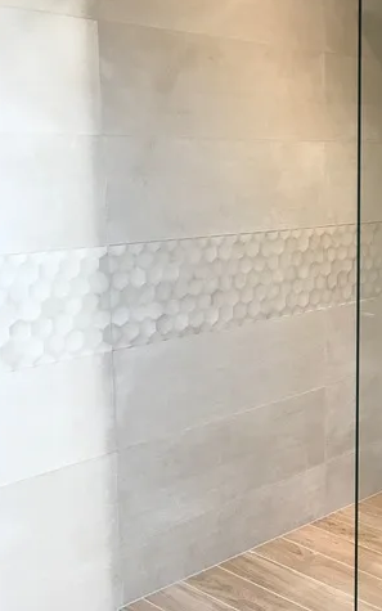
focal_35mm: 50
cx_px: 372
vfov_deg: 40.3
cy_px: 302
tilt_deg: -8.7
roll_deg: -0.5
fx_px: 833
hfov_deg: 24.8
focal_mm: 3.99
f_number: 1.8
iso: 32
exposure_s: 1/20
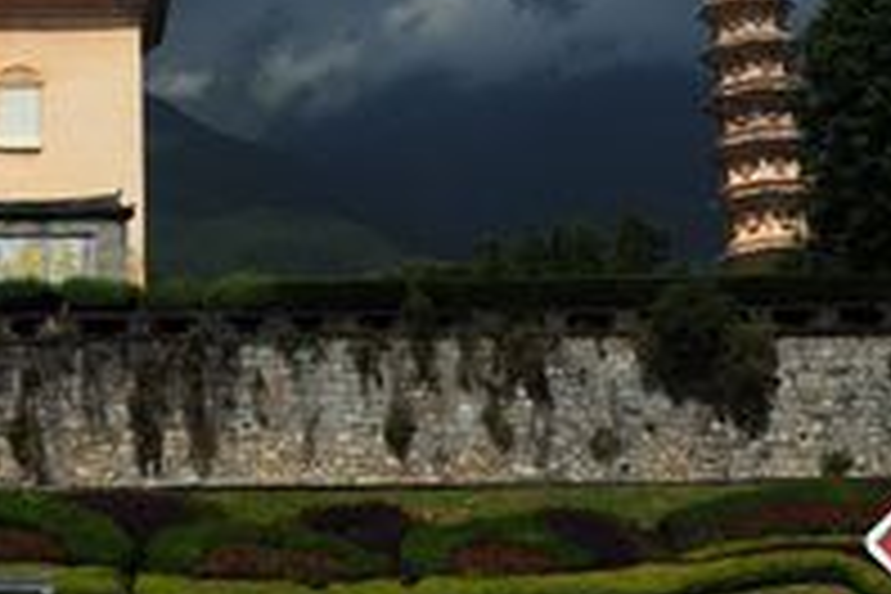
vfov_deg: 13.7
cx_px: 166
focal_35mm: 96
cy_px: -209
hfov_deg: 21.1
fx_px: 2364
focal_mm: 21
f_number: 13
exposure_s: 1/640
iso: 200
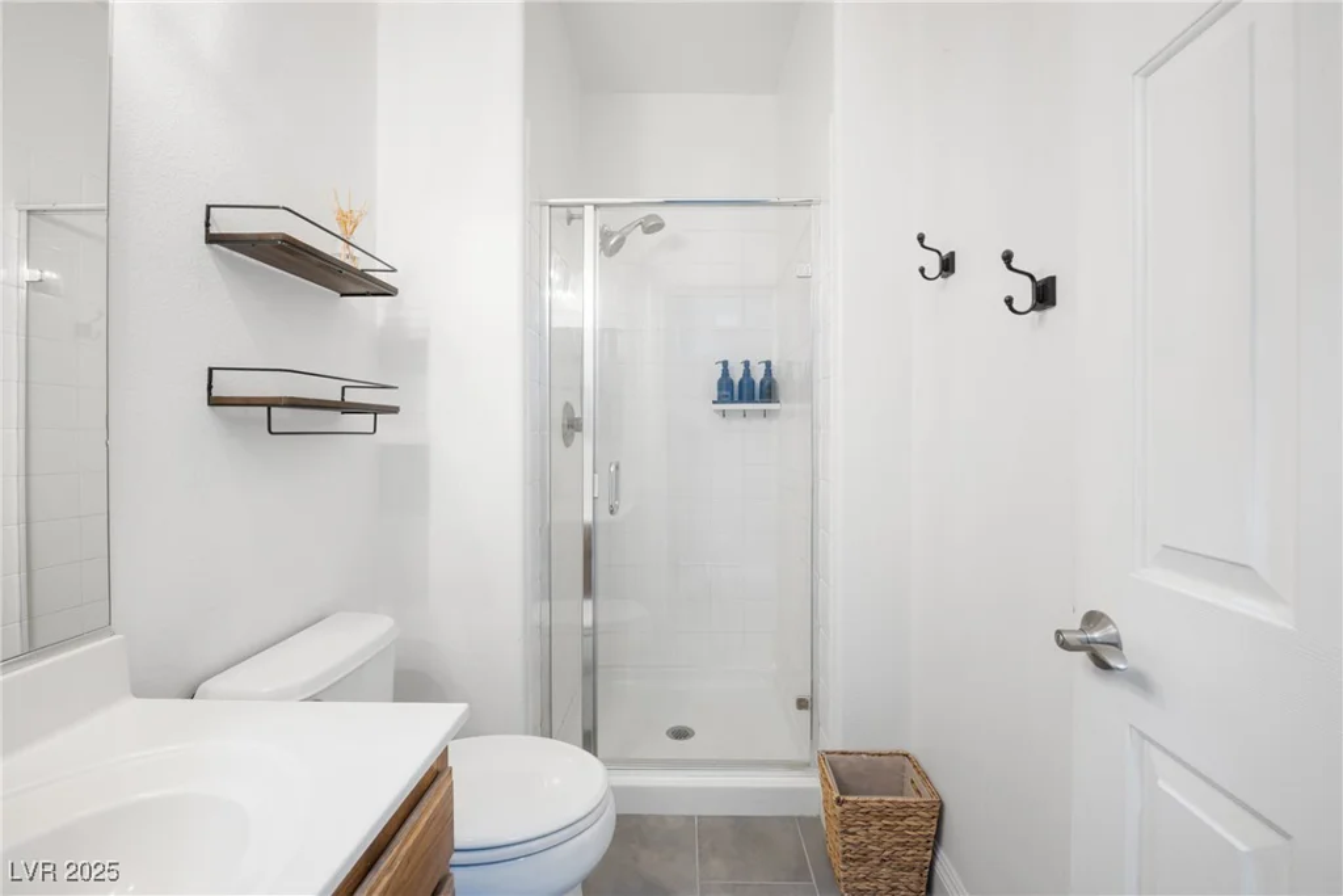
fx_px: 522
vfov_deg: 81.2
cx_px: 672
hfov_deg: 104.2
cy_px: 448
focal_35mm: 14
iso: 100
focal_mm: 14
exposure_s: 4
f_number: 9
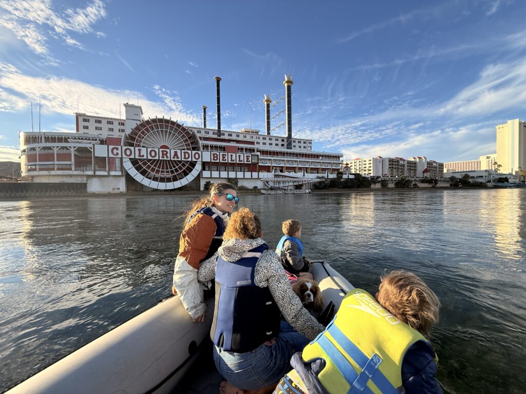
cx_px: 263
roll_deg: +1.3
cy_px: 197
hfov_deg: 102.1
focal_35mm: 14
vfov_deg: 85.7
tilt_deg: -2.2
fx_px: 213
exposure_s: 1/686
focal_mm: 2.22
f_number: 2.2
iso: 50
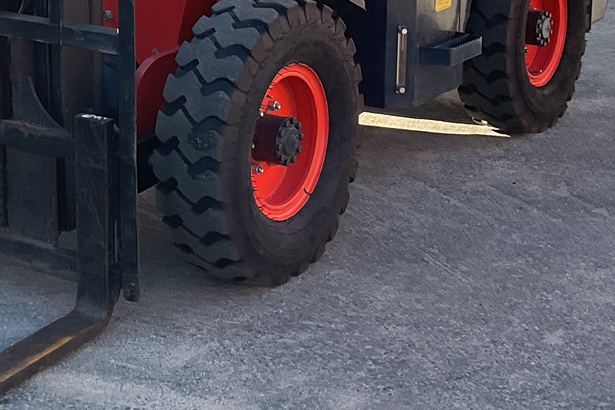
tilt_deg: -9.0
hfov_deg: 23.6
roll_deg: -0.4
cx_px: 129
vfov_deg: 15.7
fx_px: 1452
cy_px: -31
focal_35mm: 85
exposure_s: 1/422
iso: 16
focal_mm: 3
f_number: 1.8
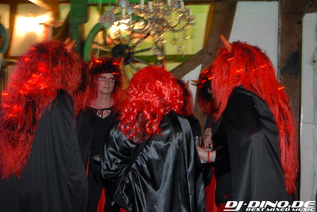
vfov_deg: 25.9
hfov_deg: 37.8
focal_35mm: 52
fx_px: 463
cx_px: 158
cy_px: 106
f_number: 5.6
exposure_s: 1/4
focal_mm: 35
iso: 400
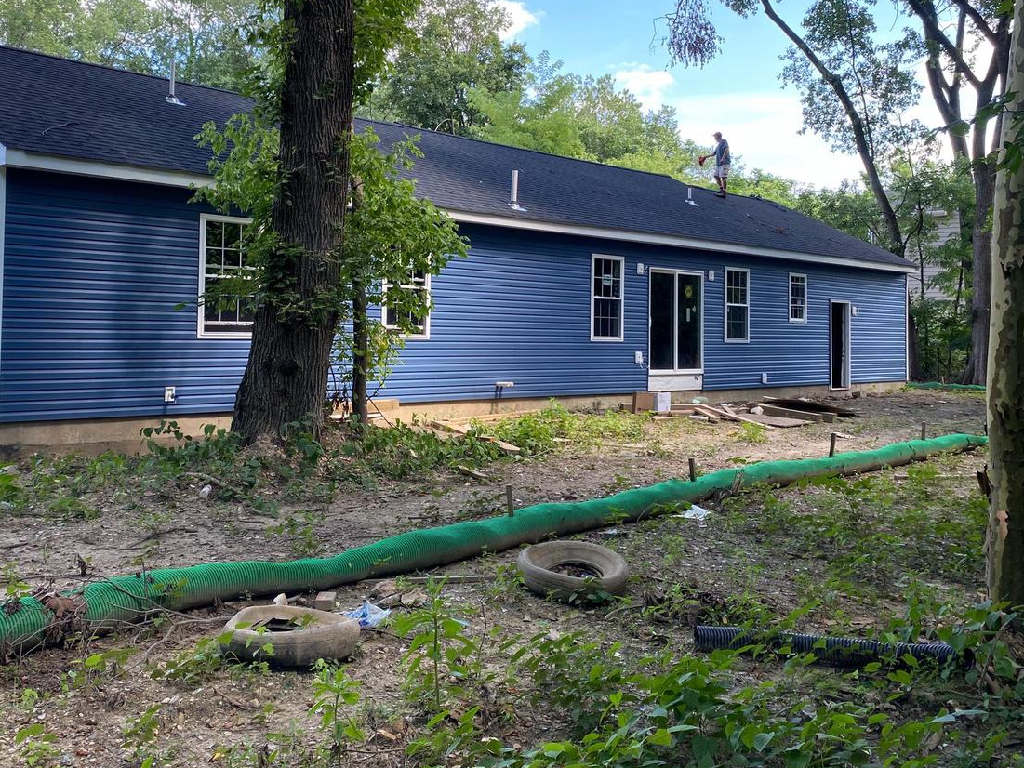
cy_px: 298
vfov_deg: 41.6
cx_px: 416
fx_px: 1006
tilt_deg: +2.9
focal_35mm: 34
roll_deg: -0.8
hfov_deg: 53.6
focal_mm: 4.25
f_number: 1.8
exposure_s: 1/226
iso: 32
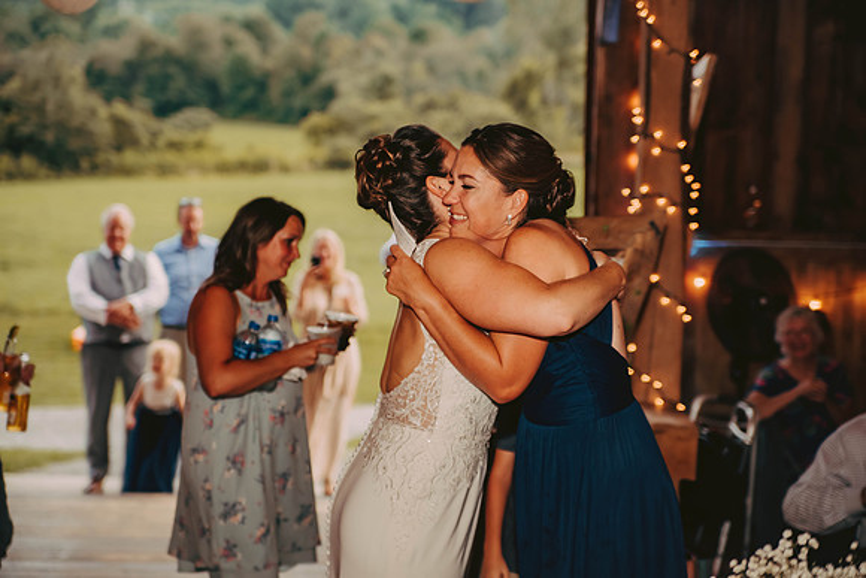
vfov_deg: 18.2
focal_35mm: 75
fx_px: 1805
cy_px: 289
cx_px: 433
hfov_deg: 27.0
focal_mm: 75
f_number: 2.8
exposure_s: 1/200
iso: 800
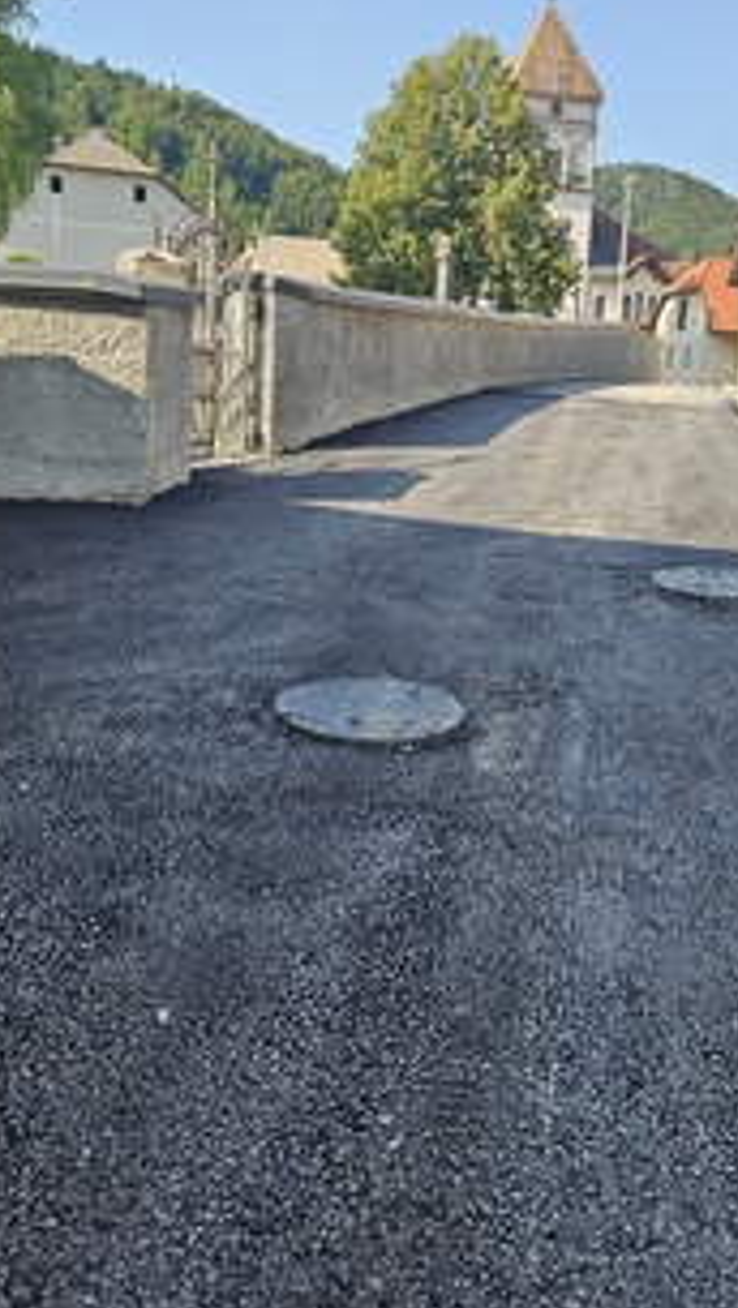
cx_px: 425
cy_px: 609
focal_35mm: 37
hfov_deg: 32.0
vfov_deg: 53.9
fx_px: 1285
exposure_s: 1/590
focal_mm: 5.4
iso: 25
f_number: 1.8
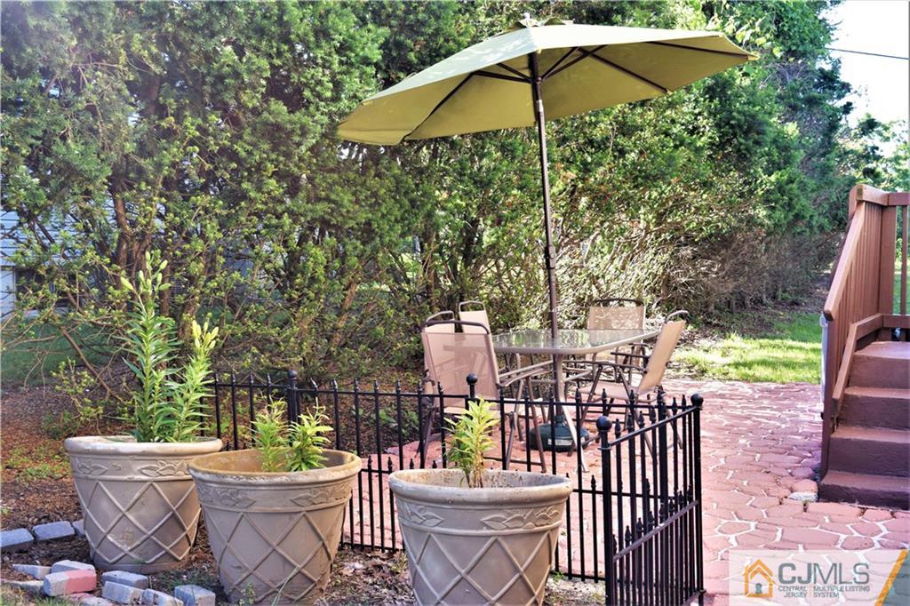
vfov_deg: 34.2
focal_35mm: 39
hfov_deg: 49.6
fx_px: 985
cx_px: 455
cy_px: 303
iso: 400
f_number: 6.3
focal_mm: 26
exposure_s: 1/160
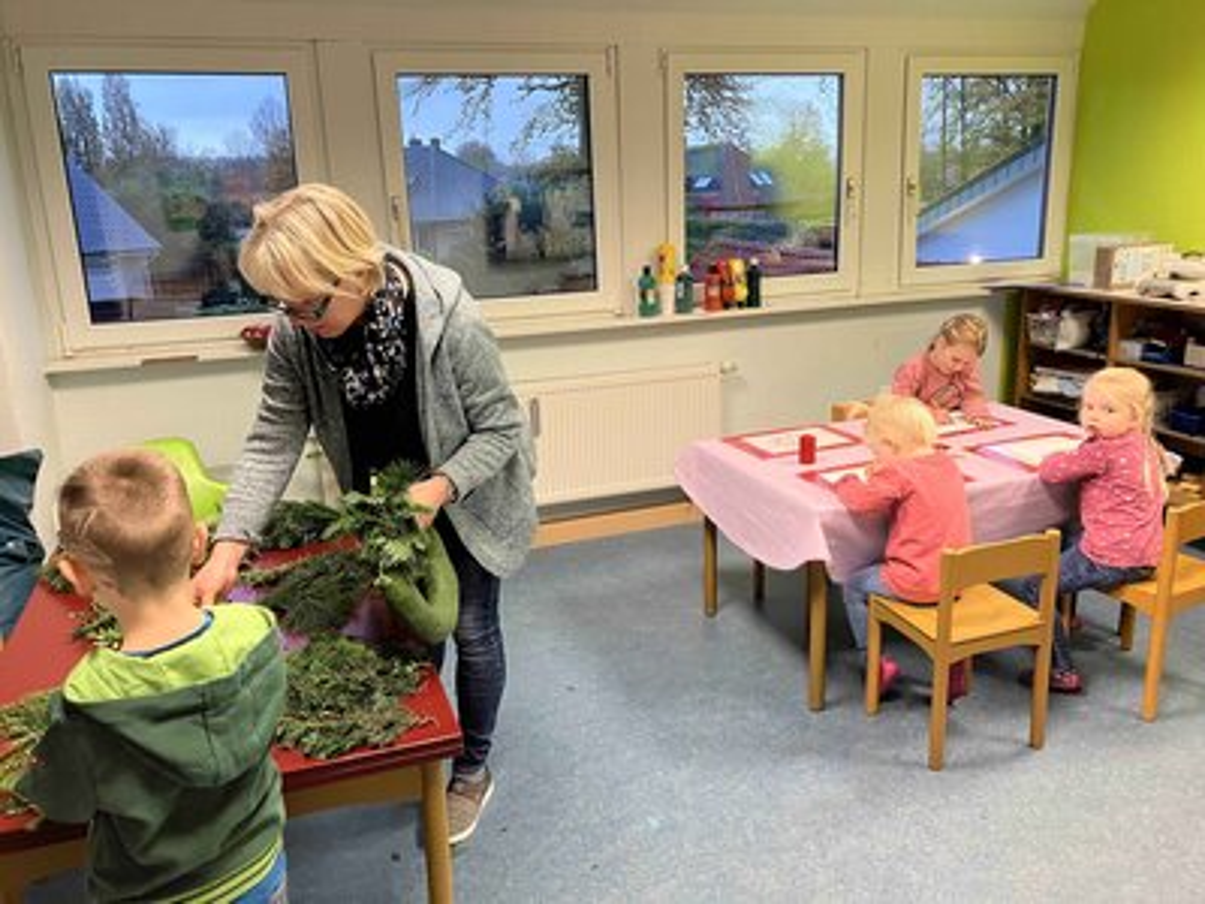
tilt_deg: -14.7
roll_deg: +2.0
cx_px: 602
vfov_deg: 49.7
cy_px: 452
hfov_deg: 63.4
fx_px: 975
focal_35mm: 28
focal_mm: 3.99
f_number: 1.8
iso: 125
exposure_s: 1/50
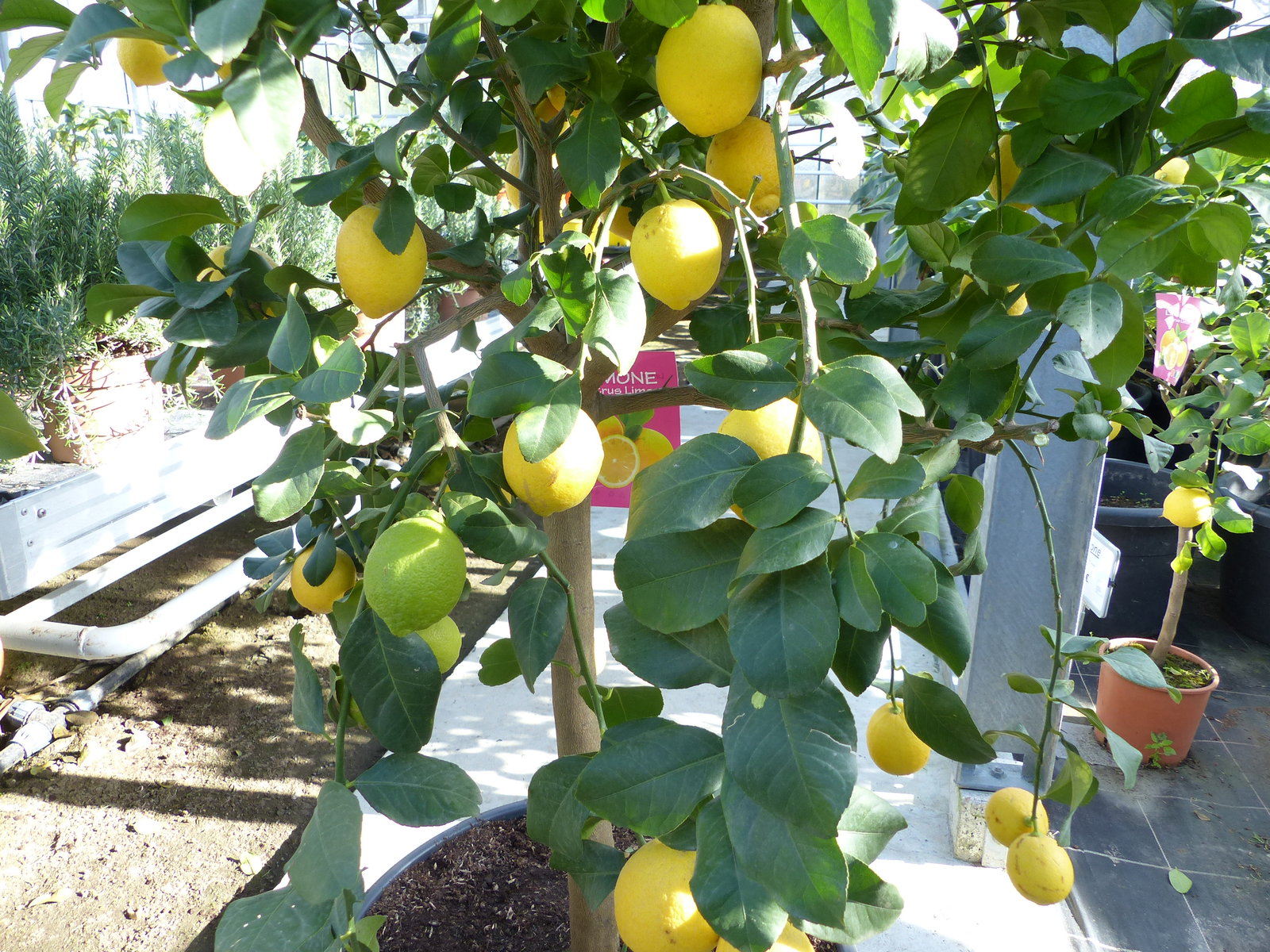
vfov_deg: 54.9
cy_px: 476
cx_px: 635
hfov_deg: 69.4
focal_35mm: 25
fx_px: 917
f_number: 2.8
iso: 100
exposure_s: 1/100
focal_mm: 4.5
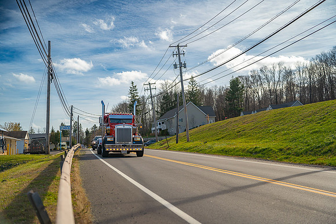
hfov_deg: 45.4
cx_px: 168
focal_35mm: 43
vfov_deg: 31.2
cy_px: 112
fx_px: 401
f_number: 2.2
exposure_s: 1/320
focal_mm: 43
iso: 125
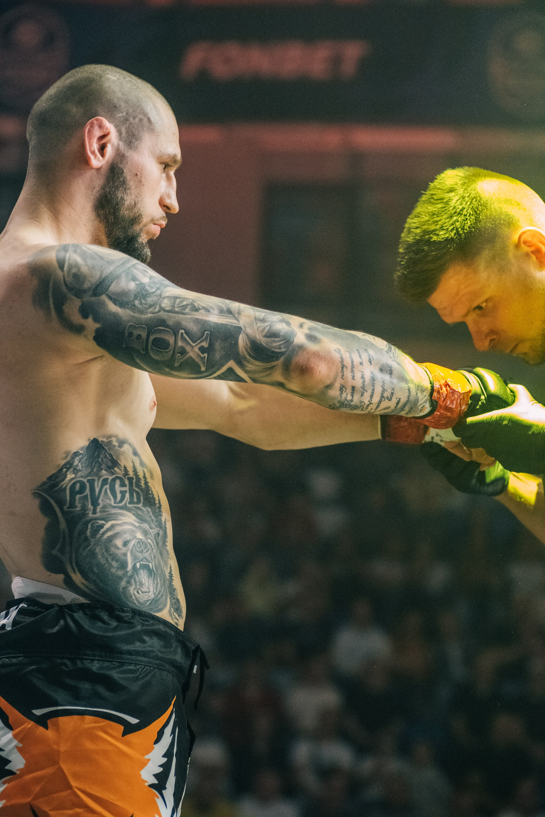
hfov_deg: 14.4
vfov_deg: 21.5
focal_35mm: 95
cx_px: 272
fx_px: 2155
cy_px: 408
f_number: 4
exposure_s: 1/640
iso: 12800
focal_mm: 95
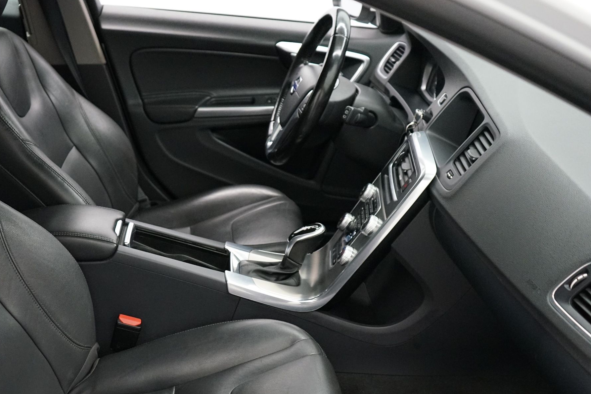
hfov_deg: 45.7
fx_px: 690
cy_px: 275
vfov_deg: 31.5
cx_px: 198
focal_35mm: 42
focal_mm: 30
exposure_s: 1/160
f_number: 3.5
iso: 5000
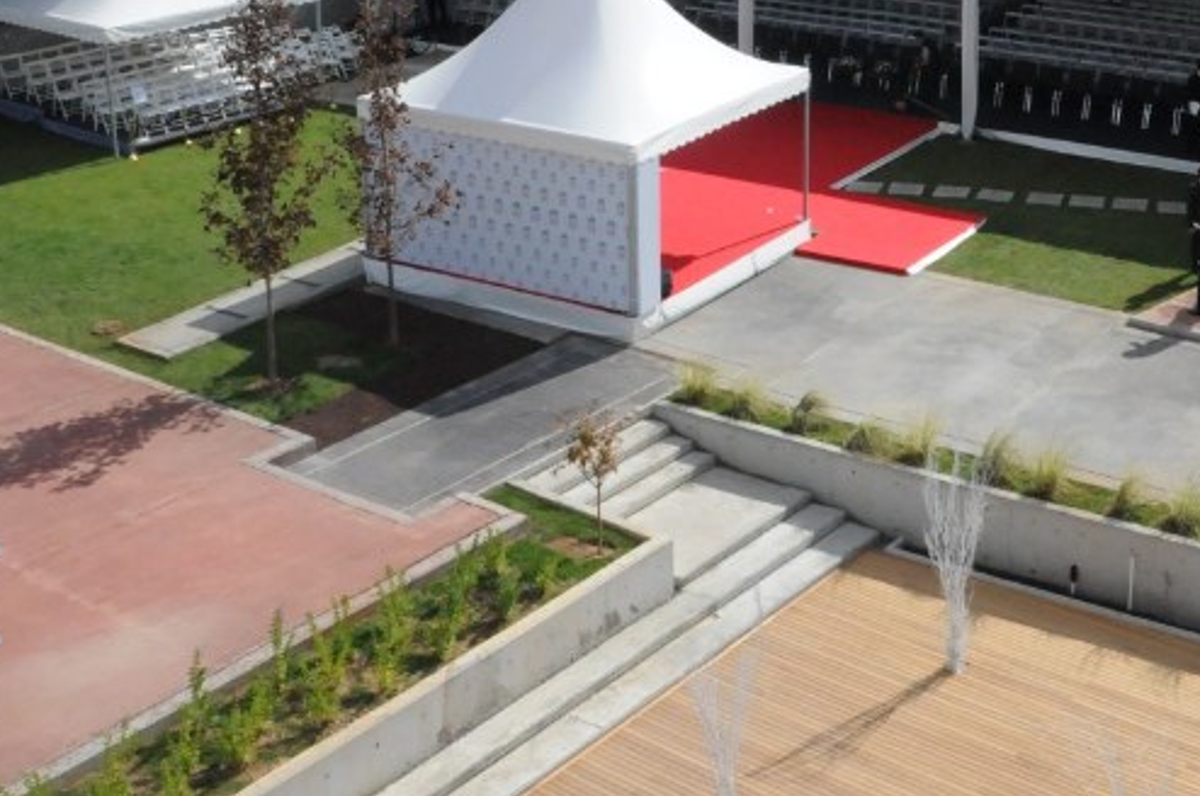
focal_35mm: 56
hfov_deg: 34.9
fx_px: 1864
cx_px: 896
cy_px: 34
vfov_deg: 23.3
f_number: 16
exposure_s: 1/800
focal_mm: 18
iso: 1600
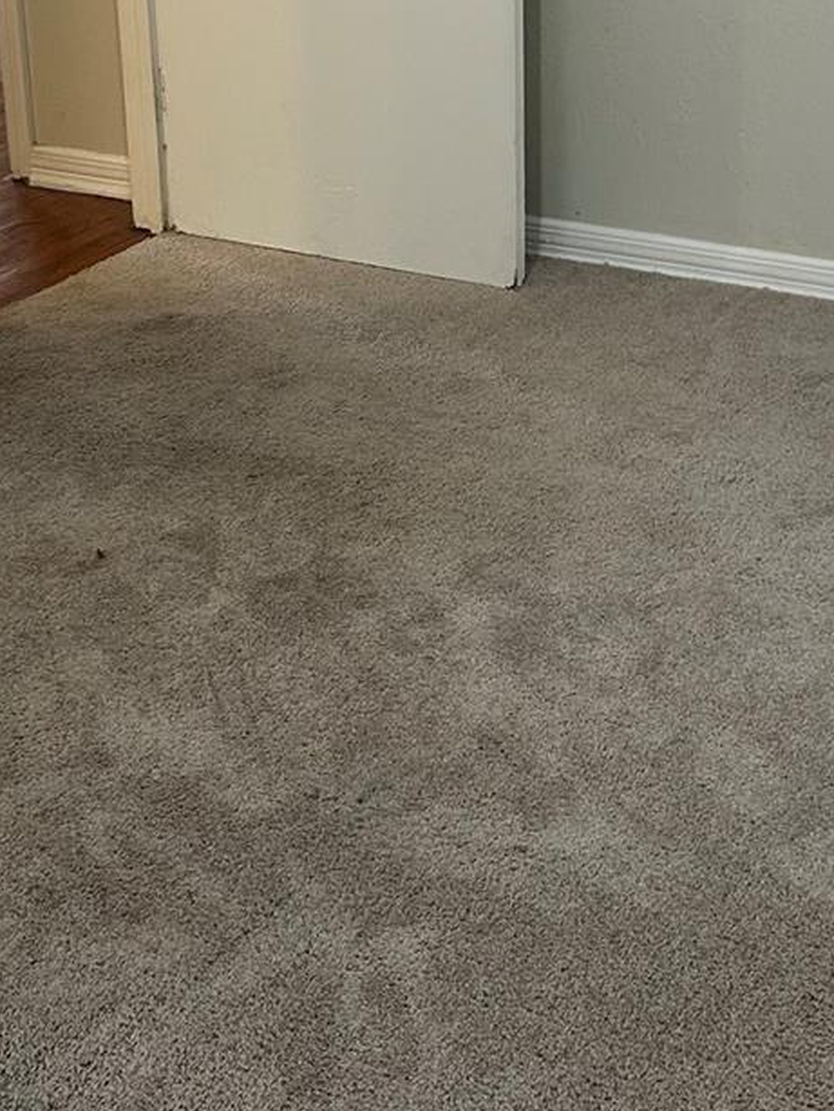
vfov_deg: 28.9
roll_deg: -1.3
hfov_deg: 22.3
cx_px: 648
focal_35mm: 65
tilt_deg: -18.4
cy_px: 170
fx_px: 2087
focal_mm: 5.7
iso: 125
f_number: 1.5
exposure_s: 1/60
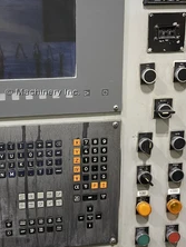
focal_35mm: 45
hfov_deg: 31.5
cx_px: 40
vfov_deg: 41.9
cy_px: 103
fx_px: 322
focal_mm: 5.1
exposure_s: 1/60
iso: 400
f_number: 1.6
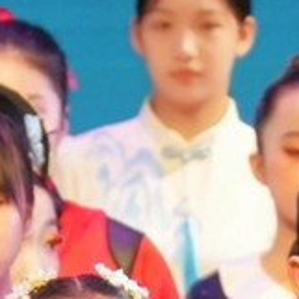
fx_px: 16476
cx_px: -301
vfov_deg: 1.0
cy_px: 531
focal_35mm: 1686
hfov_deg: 1.0
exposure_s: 1/125
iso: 2000
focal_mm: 200
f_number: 6.3
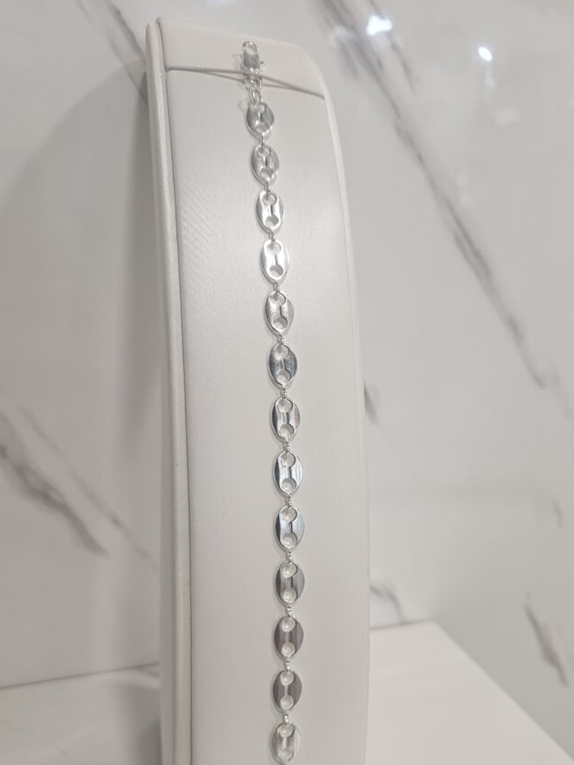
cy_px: 446
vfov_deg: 63.1
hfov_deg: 49.7
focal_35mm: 28
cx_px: 302
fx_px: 619
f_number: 1.8
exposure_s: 1/100
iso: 160
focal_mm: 5.4
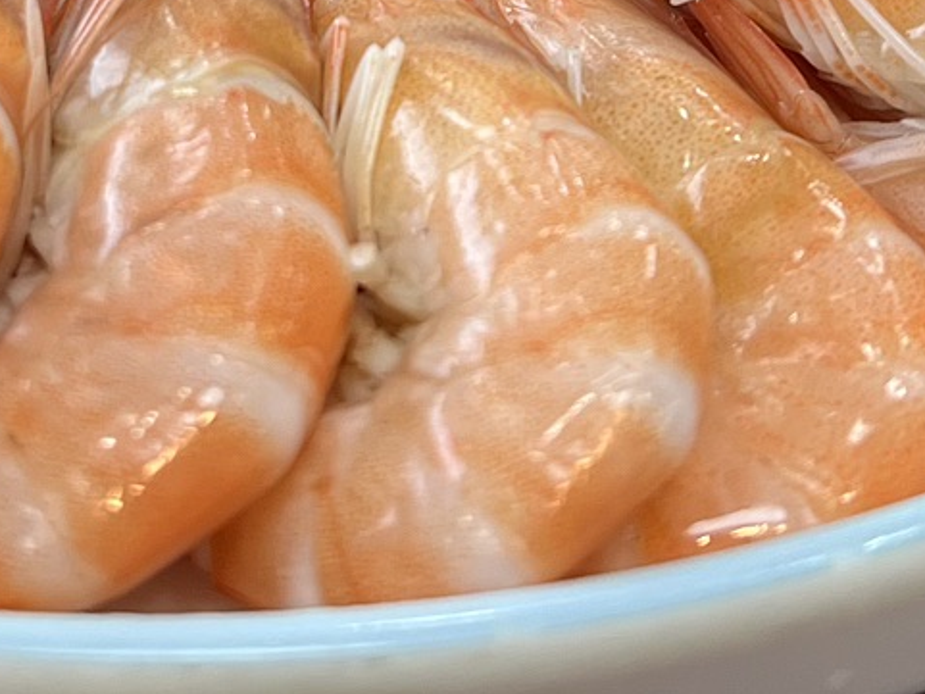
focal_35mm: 108
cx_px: 233
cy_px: -463
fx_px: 2887
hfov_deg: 18.1
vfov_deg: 12.7
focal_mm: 5.7
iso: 80
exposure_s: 1/100
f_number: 1.5
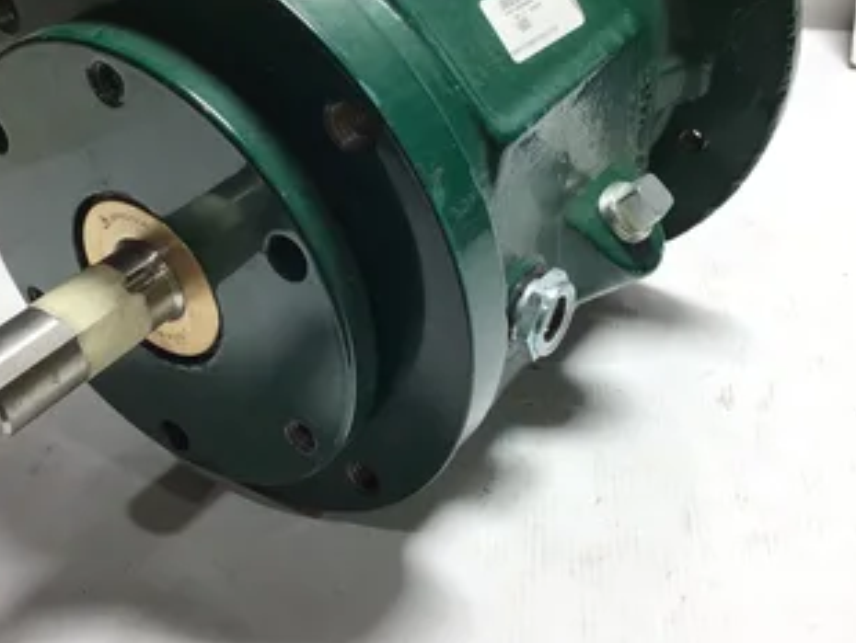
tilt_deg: -31.3
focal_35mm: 40
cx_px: 411
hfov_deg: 46.8
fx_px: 990
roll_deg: -0.1
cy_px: 268
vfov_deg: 35.9
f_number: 2.4
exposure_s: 1/60
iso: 25
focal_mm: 3.3
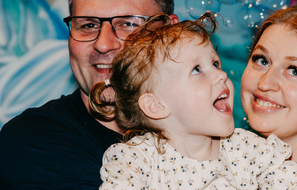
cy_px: 140
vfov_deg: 9.2
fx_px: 1183
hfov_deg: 14.3
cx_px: 196
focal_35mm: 145
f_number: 3.2
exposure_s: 1/160
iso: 100
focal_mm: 46
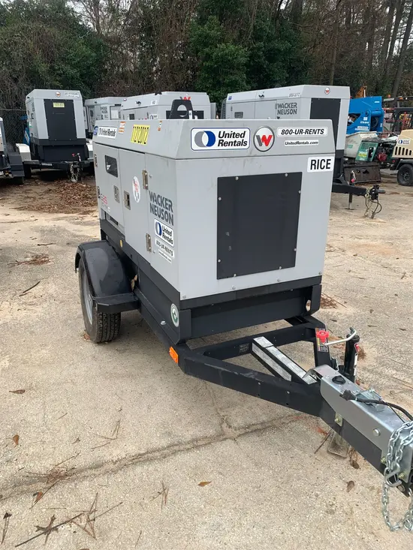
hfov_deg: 53.1
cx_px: 206
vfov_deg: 67.3
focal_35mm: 26
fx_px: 413
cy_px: 275
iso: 25
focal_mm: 4.25
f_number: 1.8
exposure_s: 1/488
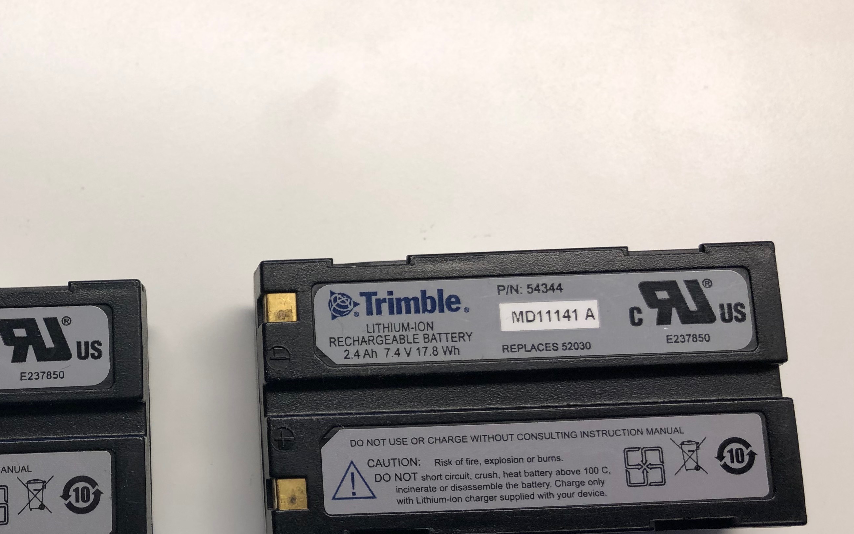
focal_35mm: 46
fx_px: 1071
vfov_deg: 27.8
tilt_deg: -81.0
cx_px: 202
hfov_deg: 42.0
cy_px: 350
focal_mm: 3.99
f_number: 1.8
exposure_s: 1/50
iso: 20
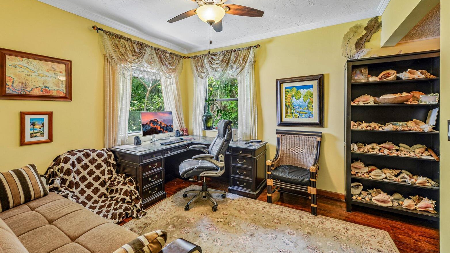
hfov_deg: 103.0
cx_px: 221
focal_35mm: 15
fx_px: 179
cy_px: 112
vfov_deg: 70.3
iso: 200
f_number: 9
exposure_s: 1/4
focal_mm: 14
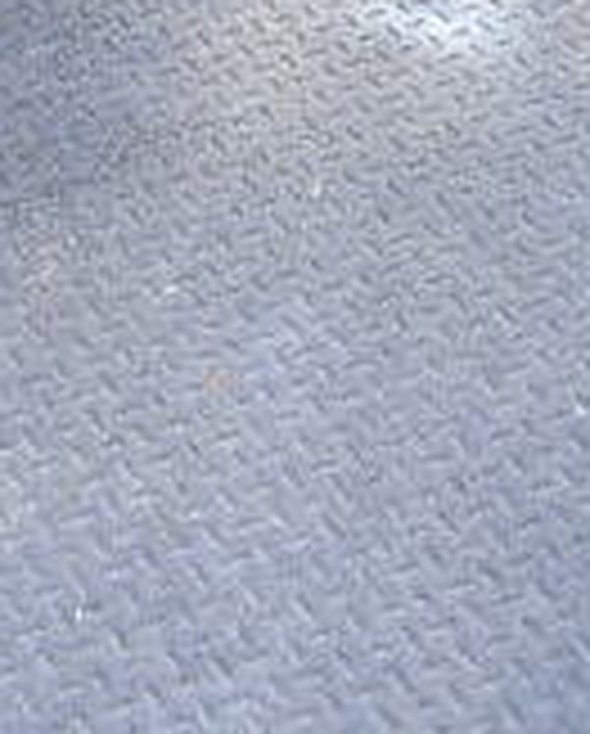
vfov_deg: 10.5
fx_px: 3091
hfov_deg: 10.7
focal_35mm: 142
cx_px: -81
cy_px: -1315
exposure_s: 1/80
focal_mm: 18
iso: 1600
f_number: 4.5
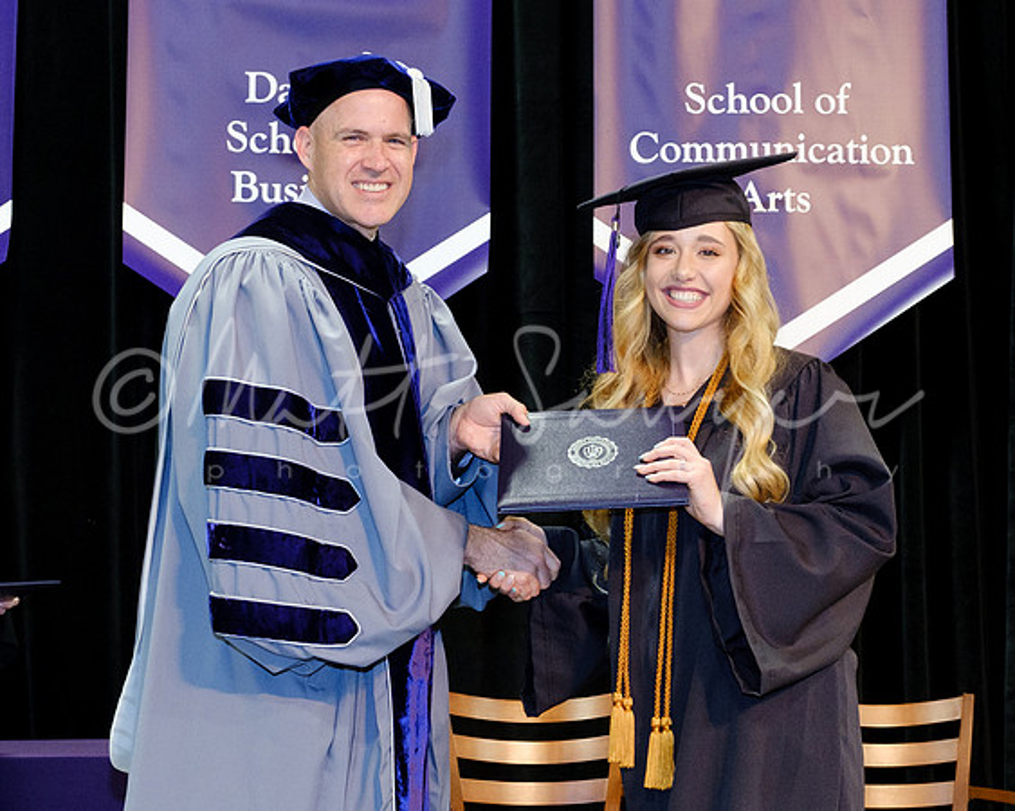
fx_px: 2032
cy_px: 482
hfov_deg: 28.0
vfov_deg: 22.6
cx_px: 526
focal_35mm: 68
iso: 1600
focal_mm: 27.4
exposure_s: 1/125
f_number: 4
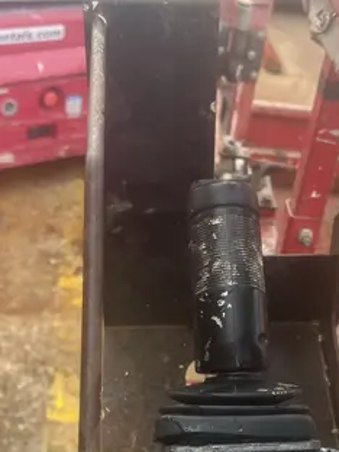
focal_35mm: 61
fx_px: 797
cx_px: 236
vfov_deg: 31.3
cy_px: 317
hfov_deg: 23.9
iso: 32
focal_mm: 5.1
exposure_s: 1/126
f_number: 1.6
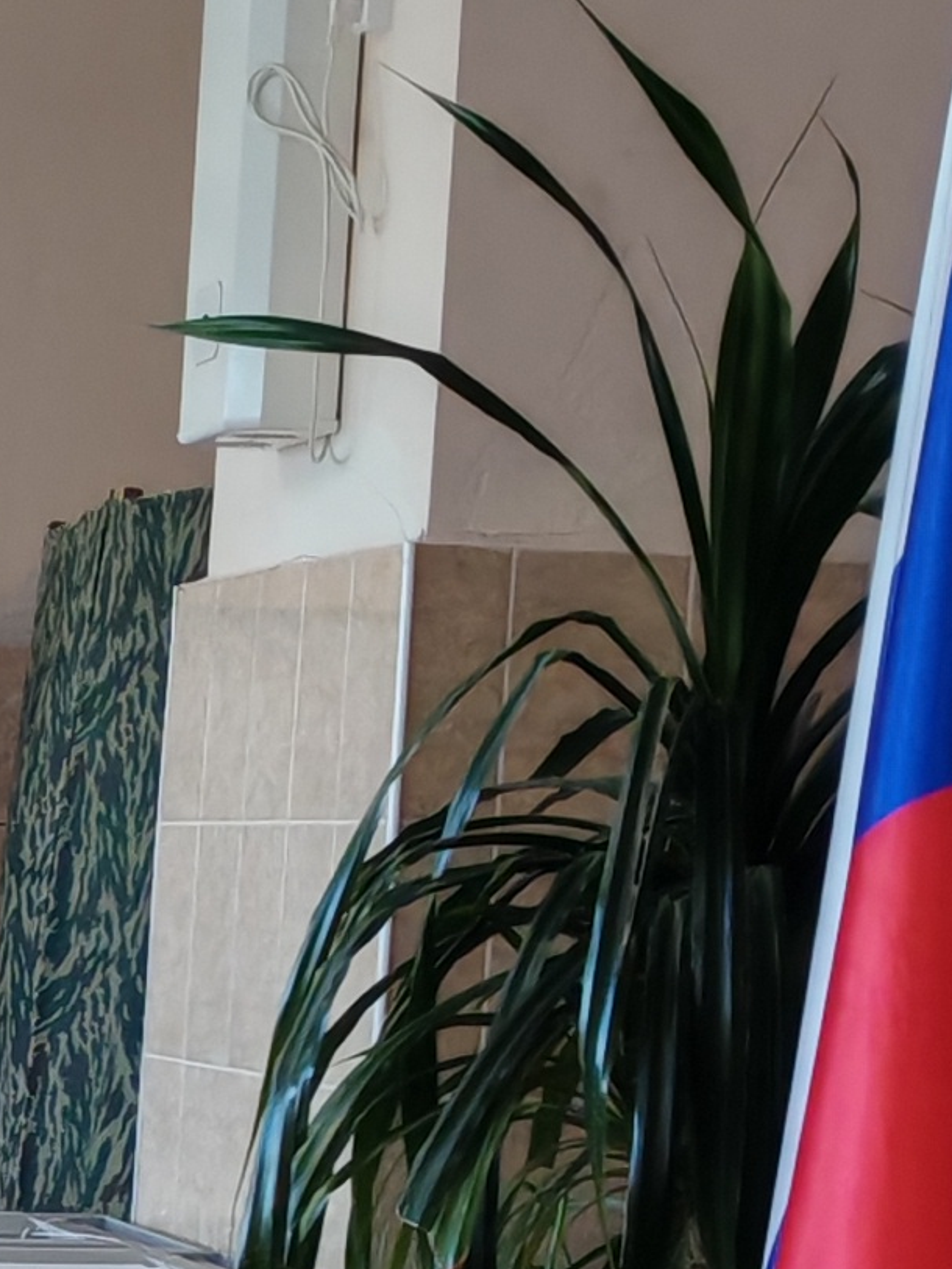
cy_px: 1411
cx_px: -698
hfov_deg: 10.3
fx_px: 4986
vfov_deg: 14.2
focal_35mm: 136
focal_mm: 5.52
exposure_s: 1/100
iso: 50
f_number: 1.95
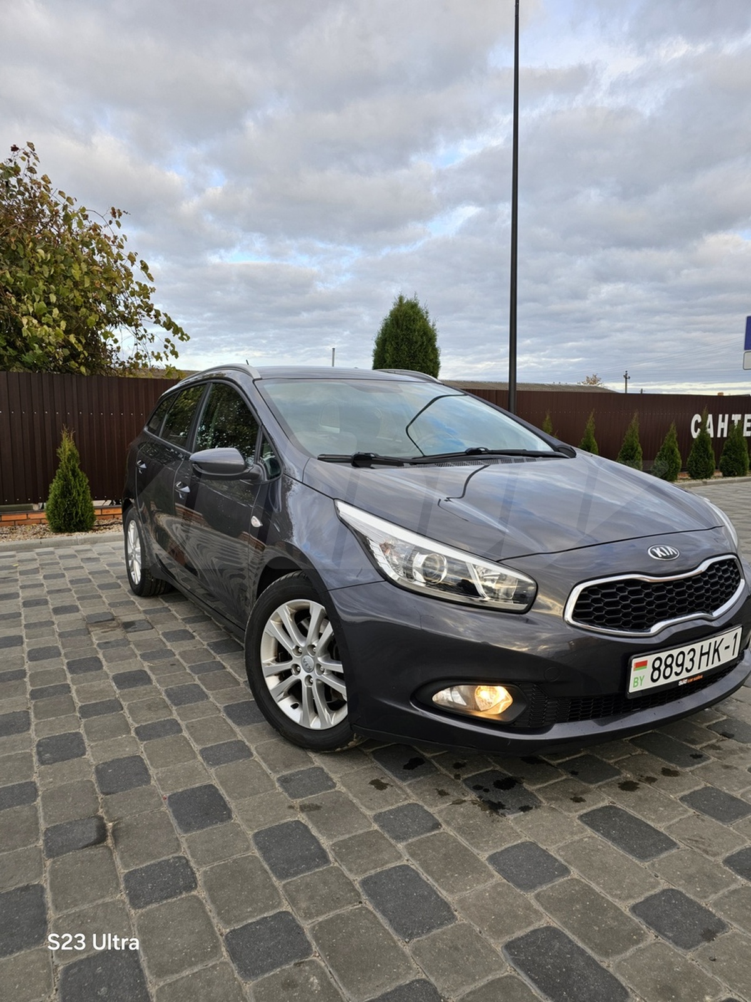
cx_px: 376
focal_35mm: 23
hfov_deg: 58.9
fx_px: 665
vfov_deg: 73.9
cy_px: 501
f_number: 1.7
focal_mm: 6.3
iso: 32
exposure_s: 1/190
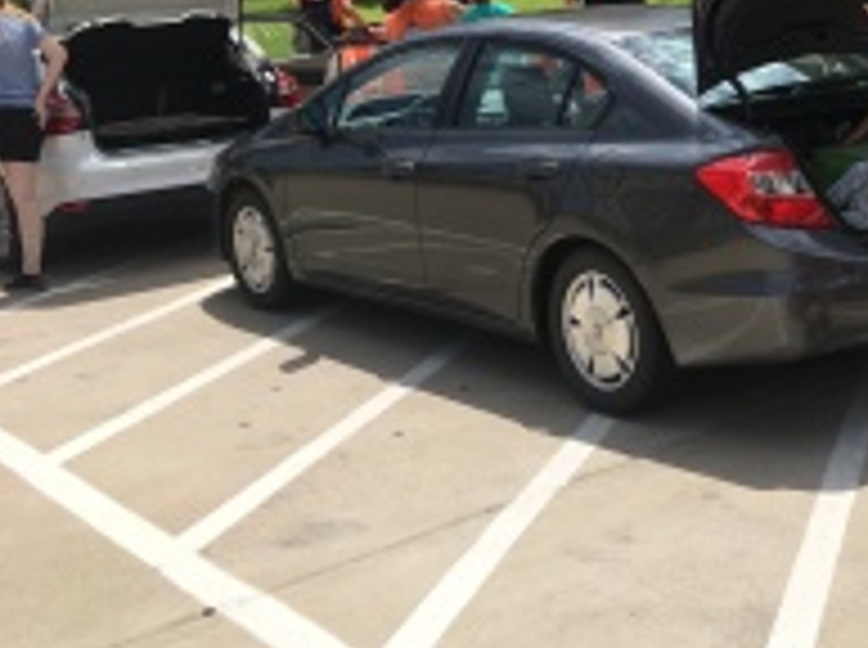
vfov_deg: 25.9
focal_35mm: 55
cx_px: 805
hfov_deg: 32.9
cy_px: 108
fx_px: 1377
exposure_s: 1/2262
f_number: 2.2
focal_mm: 4.15
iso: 25
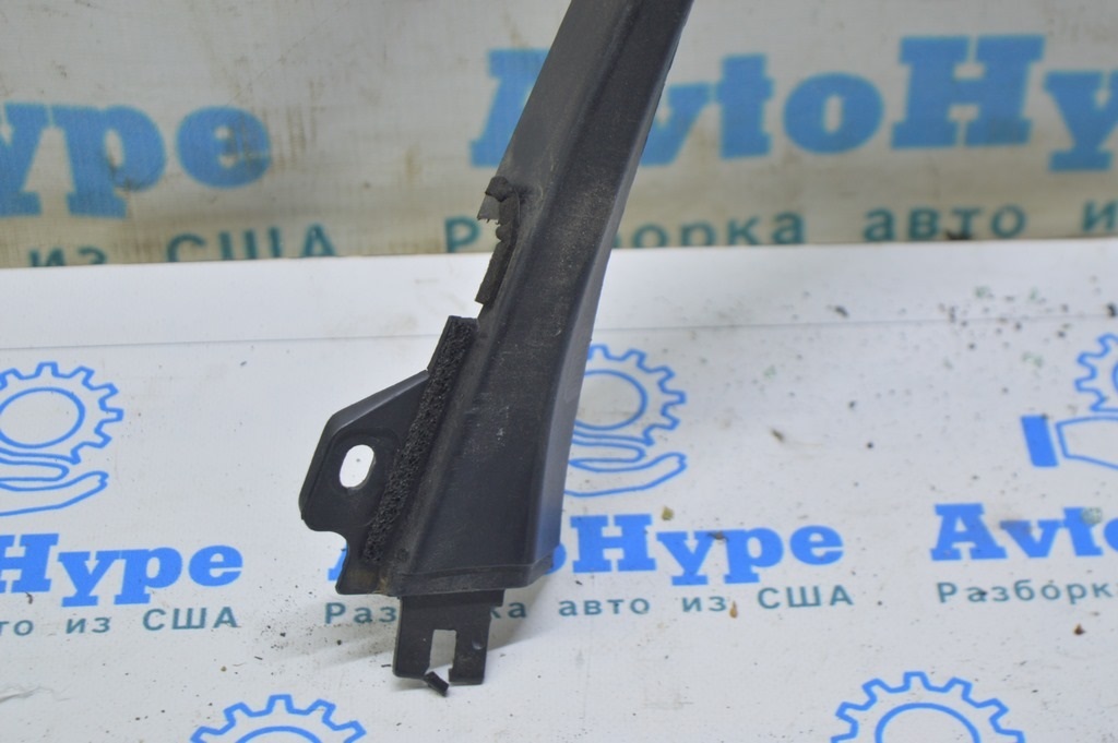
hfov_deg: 24.6
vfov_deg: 16.5
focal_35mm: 82
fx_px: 2560
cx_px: 559
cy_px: 372
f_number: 5.6
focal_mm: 55
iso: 400
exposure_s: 1/20
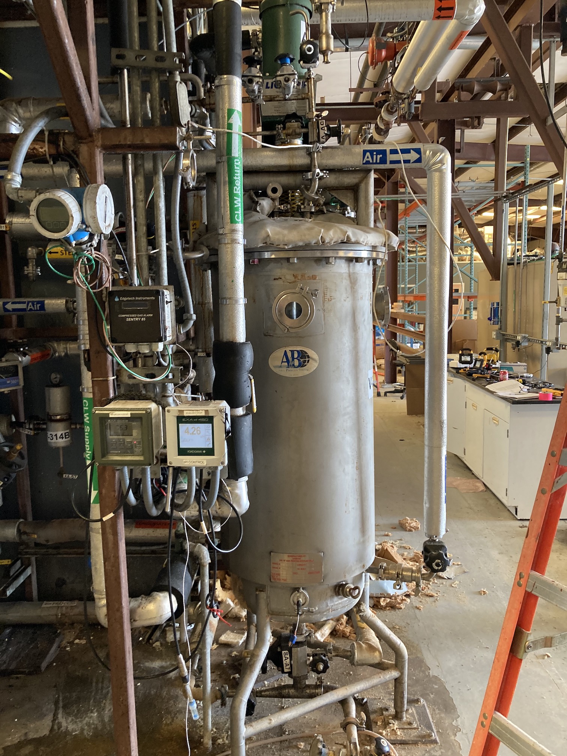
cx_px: 284
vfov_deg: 63.4
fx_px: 612
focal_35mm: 28
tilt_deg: -5.9
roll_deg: +0.1
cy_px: 378
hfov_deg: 49.7
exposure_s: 1/60
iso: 200
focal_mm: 3.99
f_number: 1.8
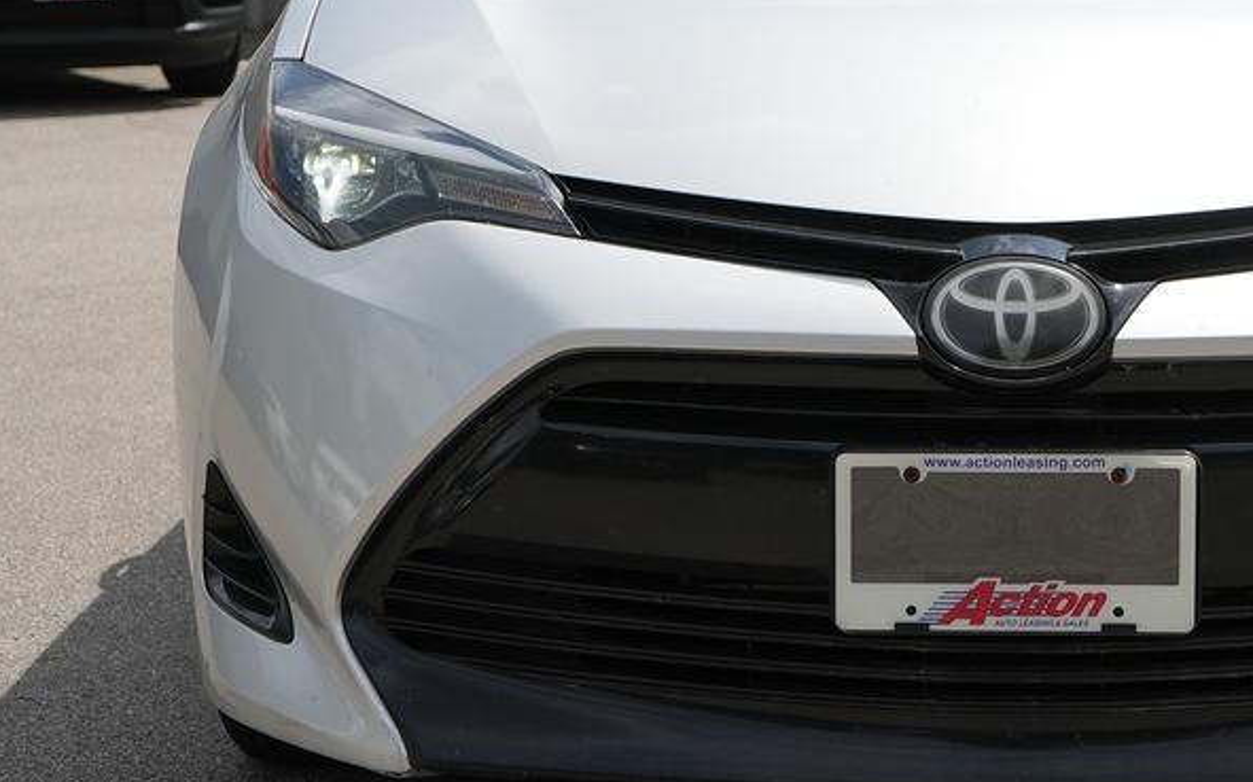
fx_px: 3243
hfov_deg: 21.8
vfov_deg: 13.7
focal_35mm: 95
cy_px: 184
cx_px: 863
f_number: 5
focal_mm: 43
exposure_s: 1/800
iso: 100
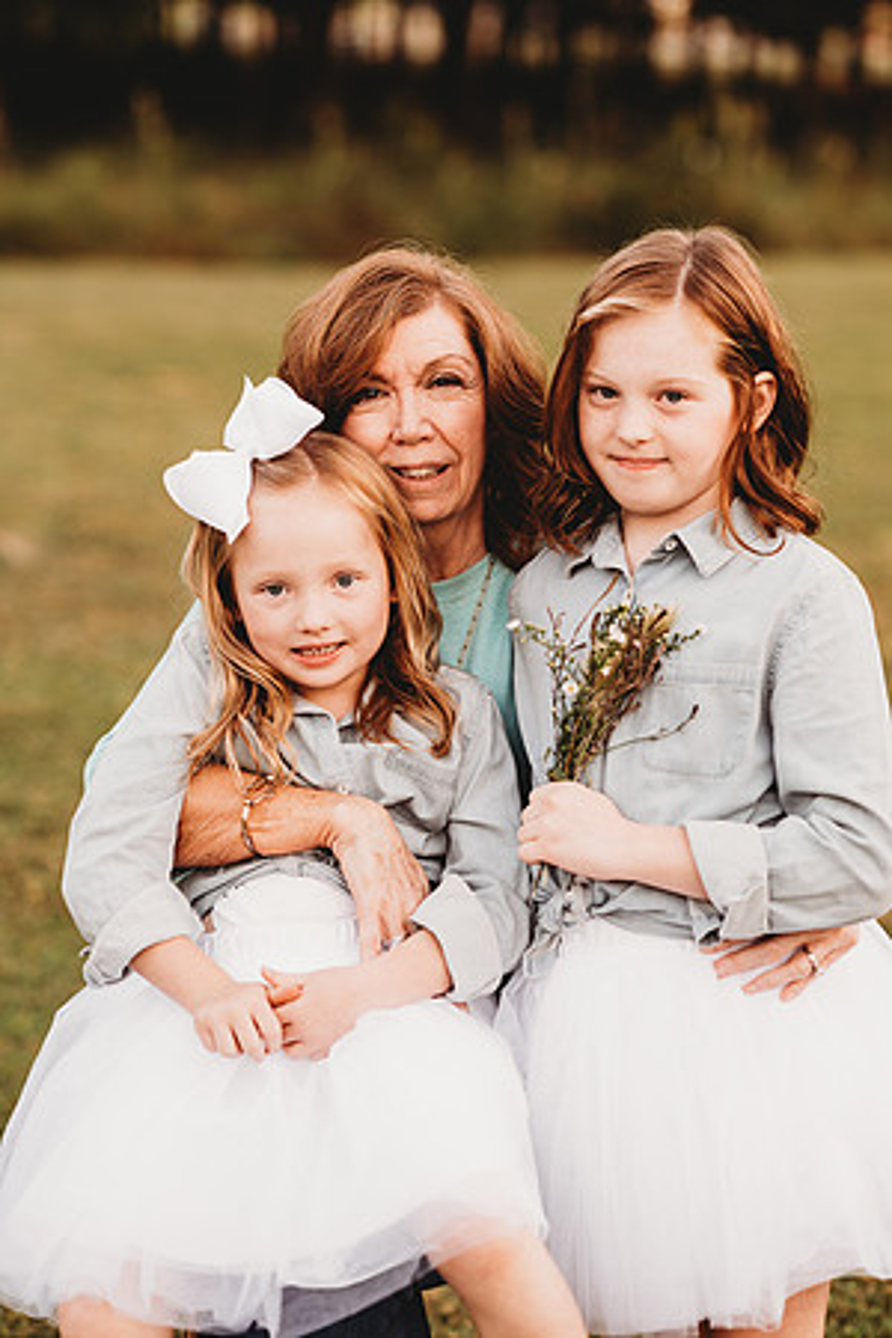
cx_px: 446
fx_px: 3159
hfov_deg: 16.1
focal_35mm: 85
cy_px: 669
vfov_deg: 23.9
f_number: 2.2
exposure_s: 1/125
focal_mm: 85
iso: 125
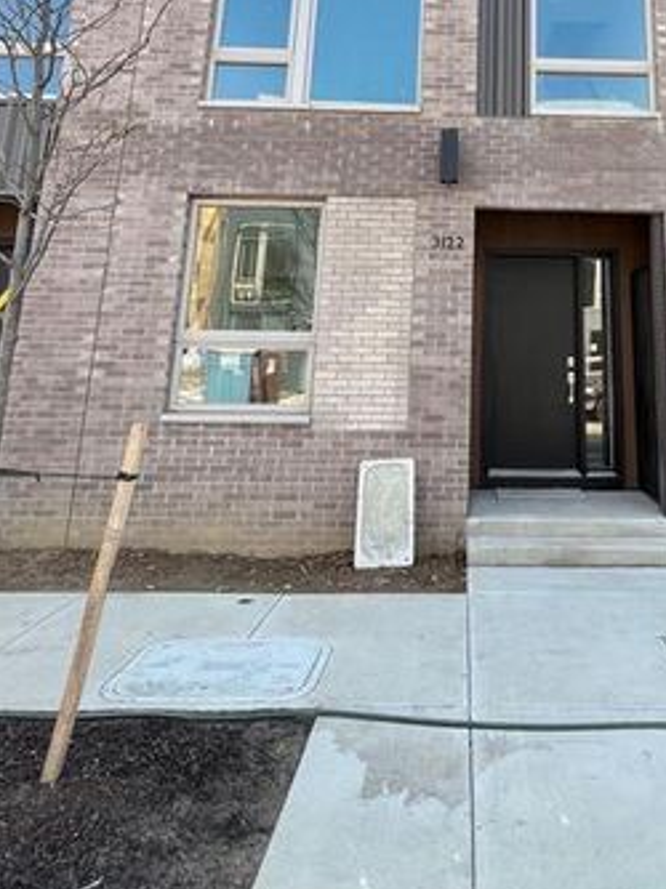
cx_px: 490
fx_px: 668
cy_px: 177
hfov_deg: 51.0
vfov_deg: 61.7
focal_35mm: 26
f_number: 1.8
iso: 32
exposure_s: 1/174
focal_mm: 1.57
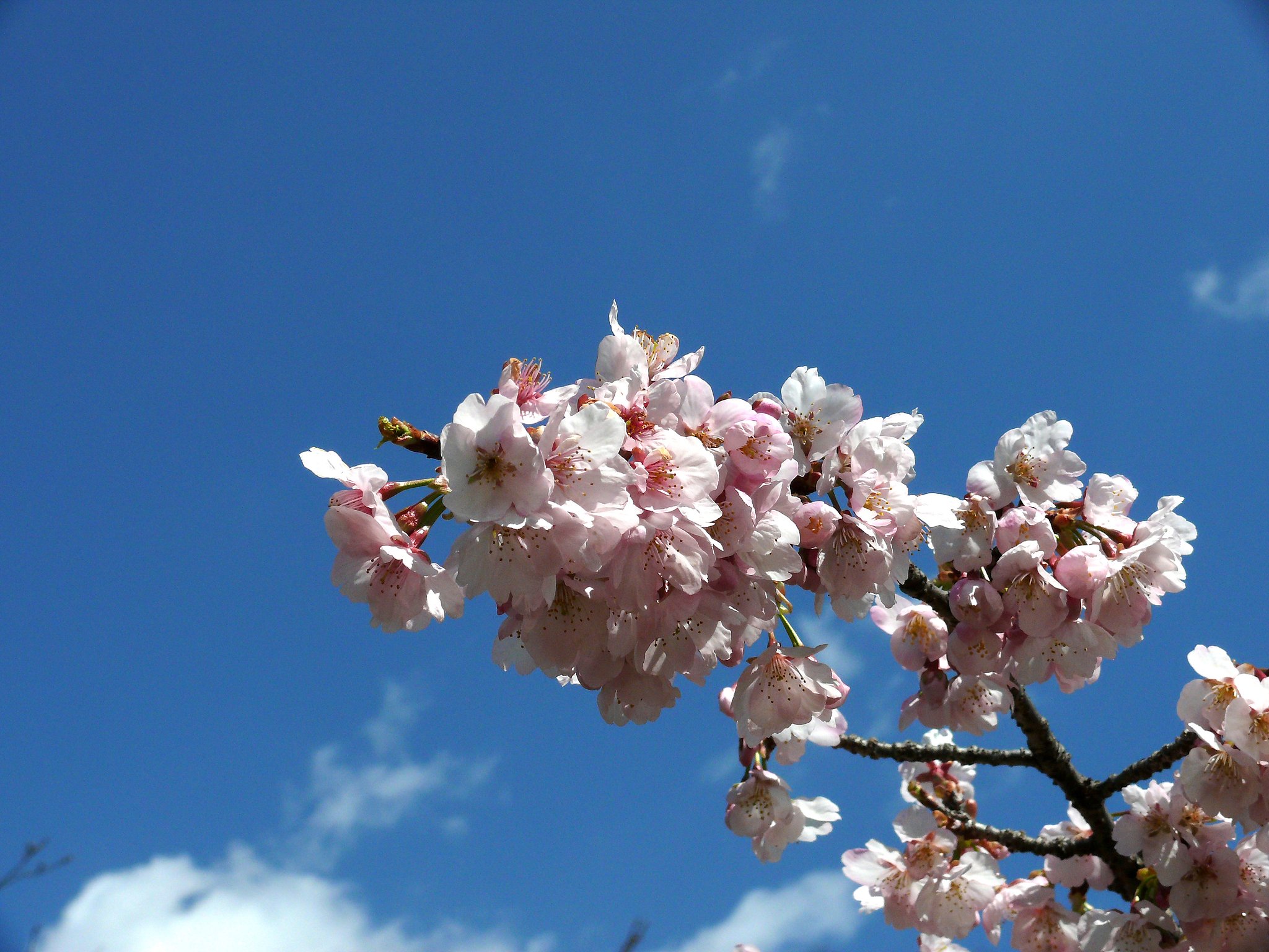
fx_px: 2896
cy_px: 476
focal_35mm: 79
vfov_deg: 18.7
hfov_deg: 24.7
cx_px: 634
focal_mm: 16.6
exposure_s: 1/1300
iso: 100
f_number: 6.3
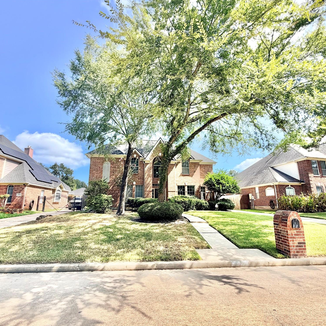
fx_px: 181
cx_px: 159
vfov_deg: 84.0
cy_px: 166
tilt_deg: +12.4
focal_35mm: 17
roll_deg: +0.6
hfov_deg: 84.0
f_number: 2.2
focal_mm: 2.22
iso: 40
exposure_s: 1/770
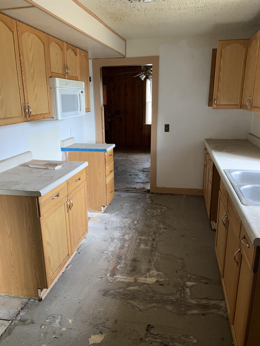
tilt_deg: -15.7
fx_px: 260
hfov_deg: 53.1
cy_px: 173
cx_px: 130
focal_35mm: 26
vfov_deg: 67.3
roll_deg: +1.2
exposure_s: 1/60
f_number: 1.8
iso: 320
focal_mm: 4.25
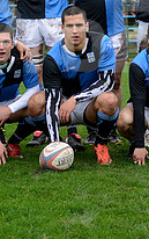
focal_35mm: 129
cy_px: 33
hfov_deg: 10.2
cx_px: 64
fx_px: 837
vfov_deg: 16.0
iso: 320
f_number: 2.8
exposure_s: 1/500
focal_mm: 45
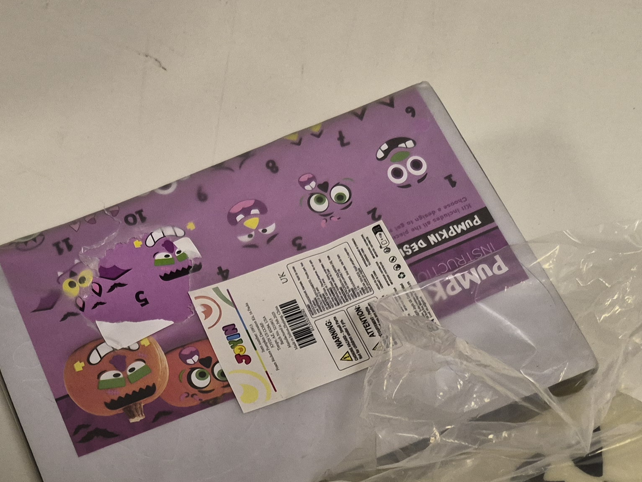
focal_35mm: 60
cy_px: 597
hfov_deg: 31.9
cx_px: 208
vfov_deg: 22.3
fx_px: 1113
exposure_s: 1/100
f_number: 1.8
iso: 640
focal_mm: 5.4
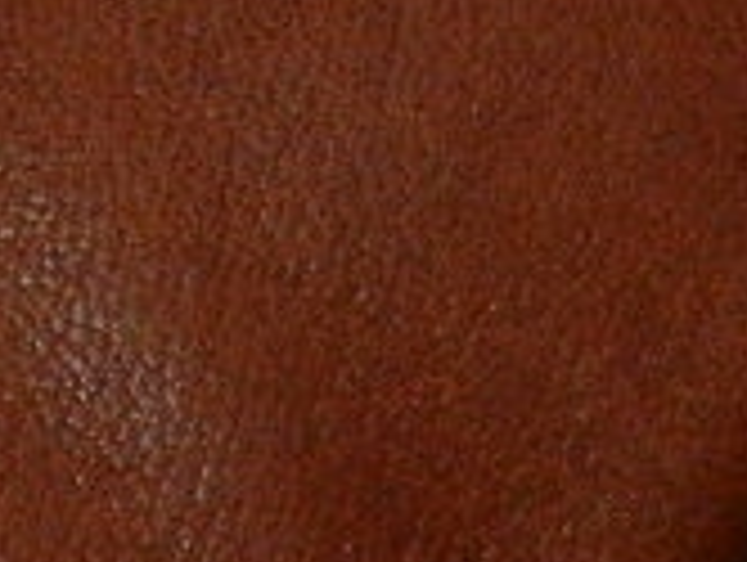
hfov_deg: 5.7
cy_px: 706
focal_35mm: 343
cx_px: -513
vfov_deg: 4.3
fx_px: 7413
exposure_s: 1/30
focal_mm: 16
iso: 800
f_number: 8.8
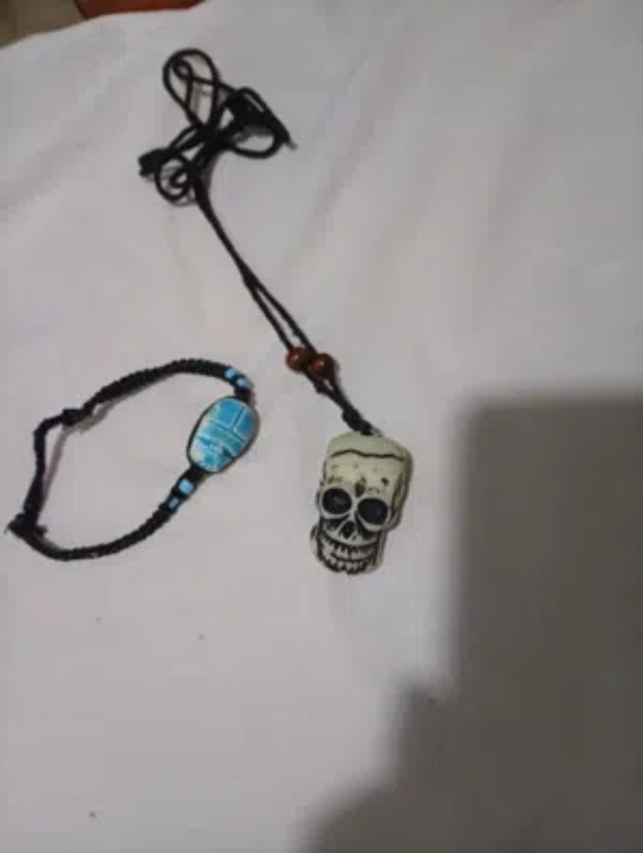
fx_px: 667
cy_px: 426
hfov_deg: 51.5
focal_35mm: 27
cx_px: 322
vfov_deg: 65.2
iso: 829
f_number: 1.8
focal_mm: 3.84
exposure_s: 1/20
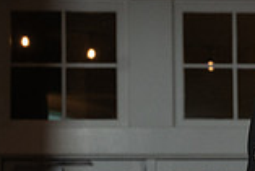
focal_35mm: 282
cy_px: 164
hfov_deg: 7.2
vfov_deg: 4.9
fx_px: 1999
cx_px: 383
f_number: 5.6
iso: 2000
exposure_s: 1/200
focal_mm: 70
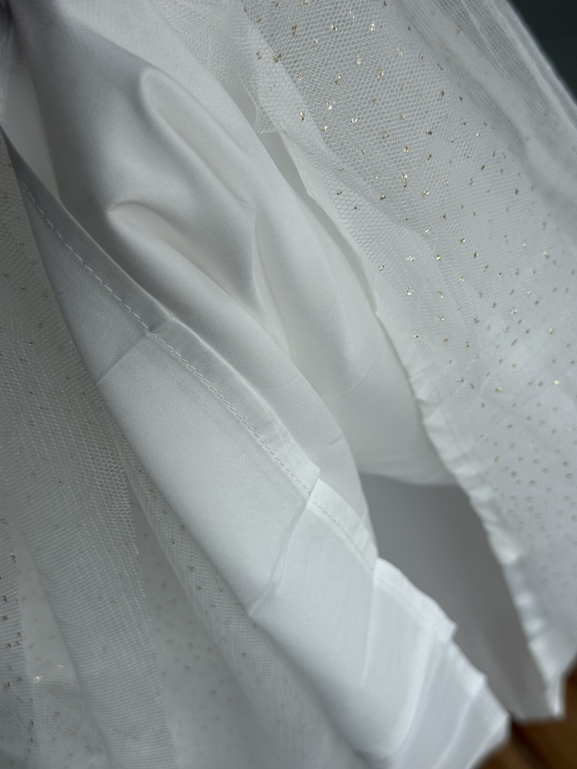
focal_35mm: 48
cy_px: 384
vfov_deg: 39.7
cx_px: 288
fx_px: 1067
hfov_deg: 30.3
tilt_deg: -48.0
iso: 64
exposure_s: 1/1795
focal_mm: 6.76
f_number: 1.78
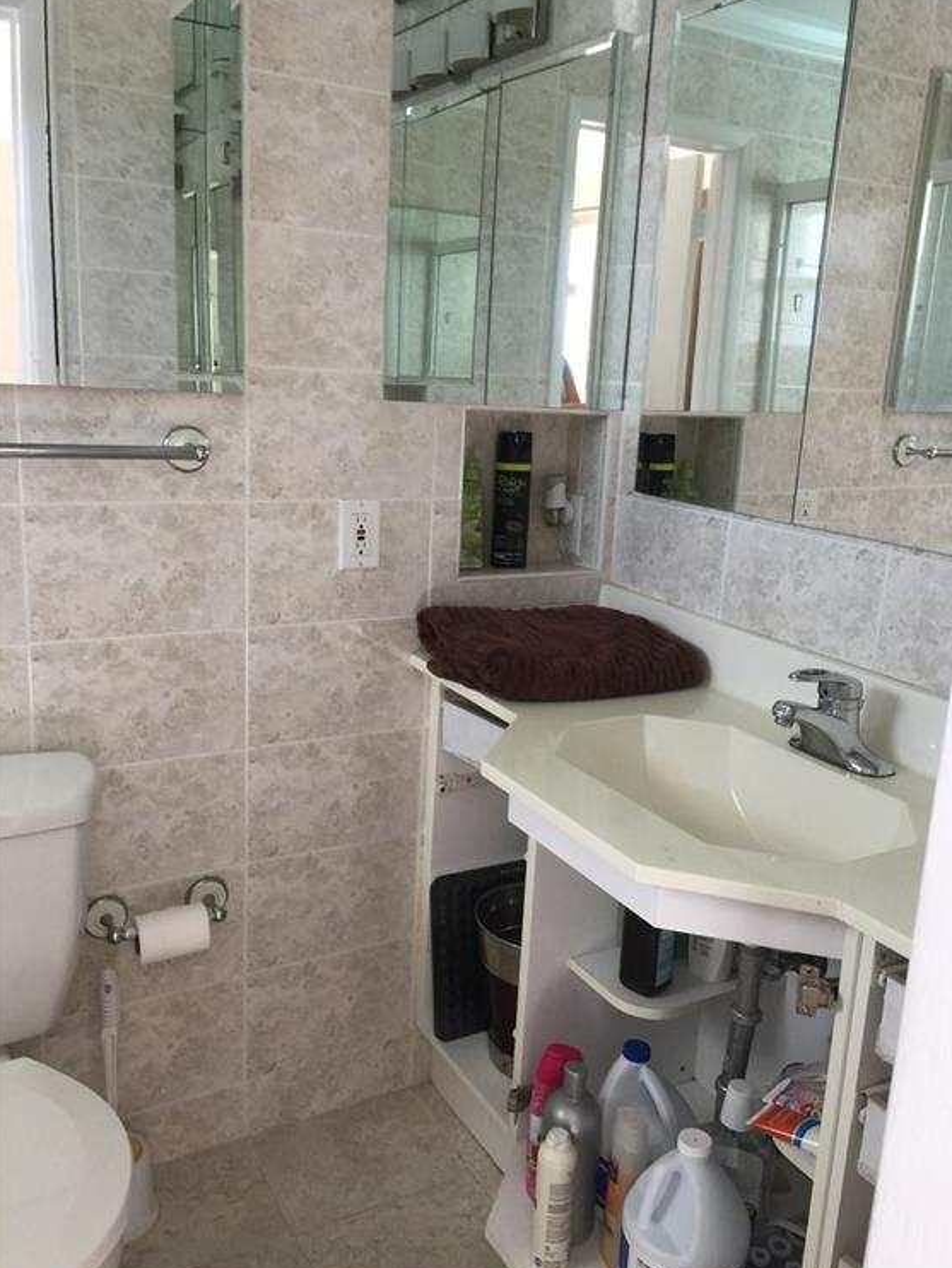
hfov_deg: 46.8
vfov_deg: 59.9
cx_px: 487
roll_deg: -2.7
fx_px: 1099
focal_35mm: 30
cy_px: 636
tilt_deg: -11.3
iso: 50
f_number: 2.2
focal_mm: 4.15
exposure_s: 1/30
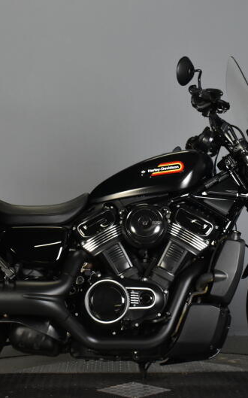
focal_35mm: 74
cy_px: 199
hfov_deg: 17.6
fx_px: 801
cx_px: 132
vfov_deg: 27.9
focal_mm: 32
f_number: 7.1
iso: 3200
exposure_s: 1/160
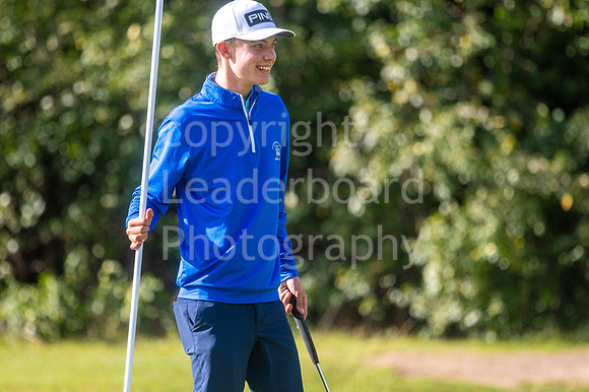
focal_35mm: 450
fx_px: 7358
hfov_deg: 4.6
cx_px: 294
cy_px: 196
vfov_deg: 3.1
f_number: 4
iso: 400
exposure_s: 1/2500
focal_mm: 300
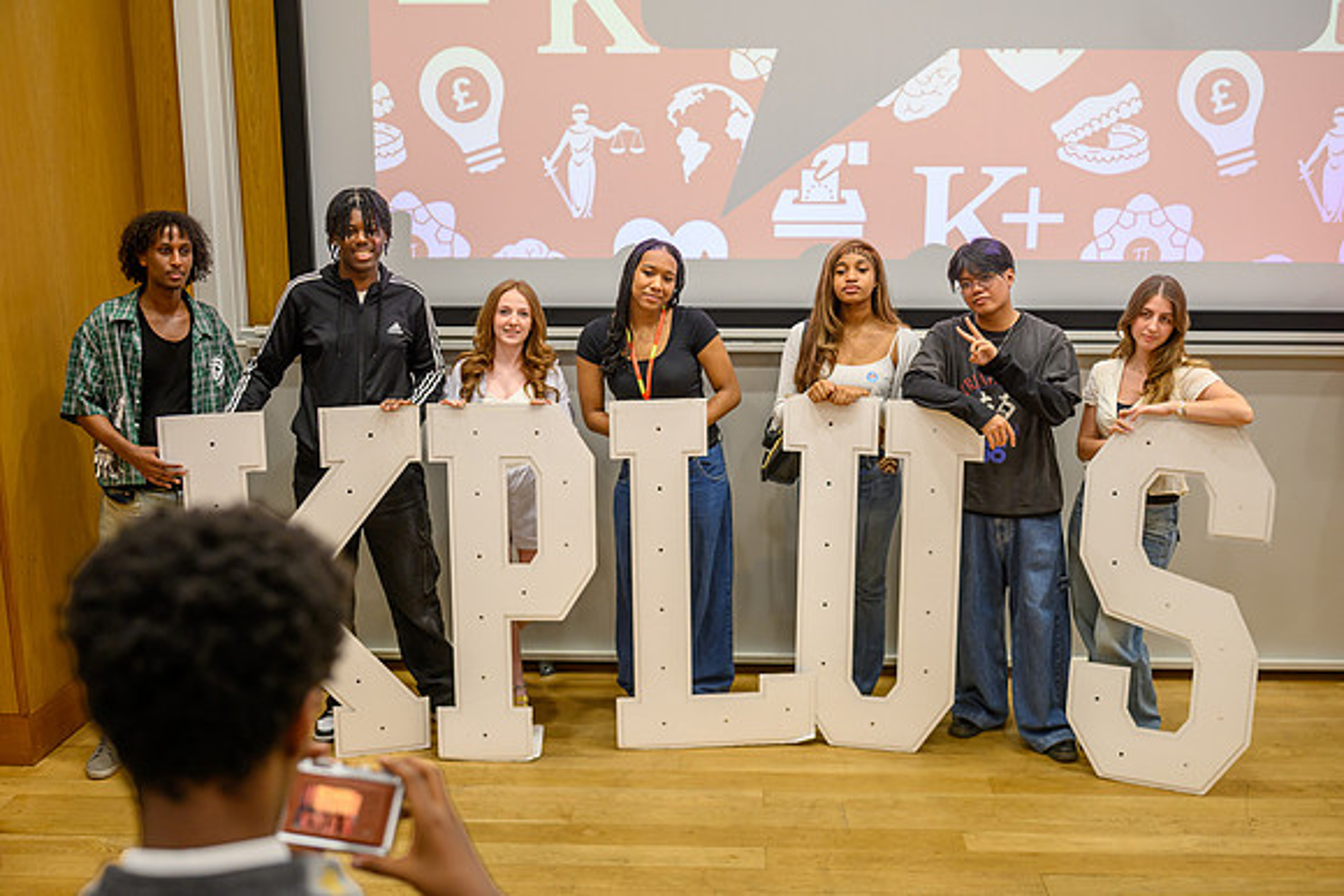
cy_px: 448
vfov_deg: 33.8
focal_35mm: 40
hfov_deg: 49.0
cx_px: 672
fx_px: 1476
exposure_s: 1/250
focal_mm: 39
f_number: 2.2
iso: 1800
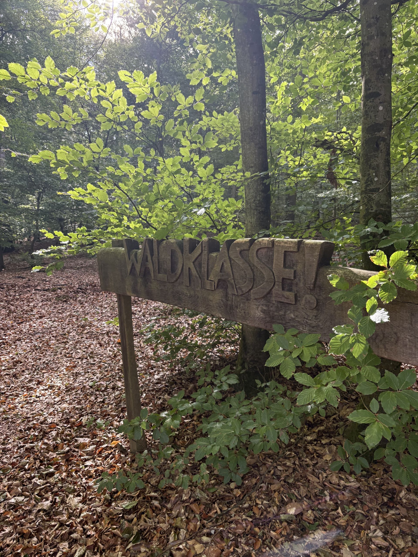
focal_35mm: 26
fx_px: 419
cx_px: 209
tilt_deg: +1.5
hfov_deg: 53.1
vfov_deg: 67.3
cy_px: 278
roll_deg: -1.6
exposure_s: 1/243
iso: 80
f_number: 1.6
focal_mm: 5.96
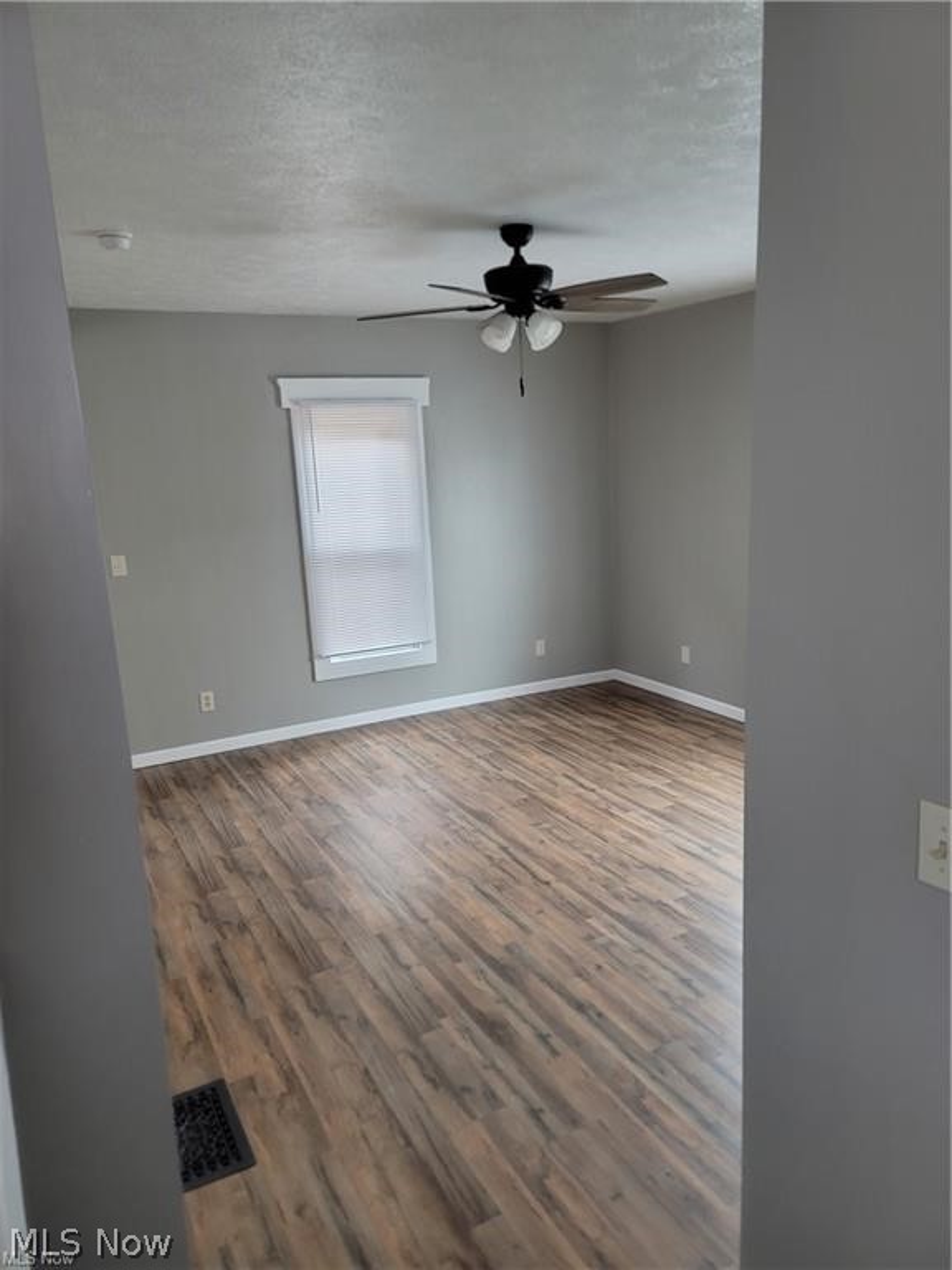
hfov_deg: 54.9
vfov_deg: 69.4
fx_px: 917
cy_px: 635
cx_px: 476
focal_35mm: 25
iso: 200
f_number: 1.8
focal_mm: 7
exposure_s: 1/40
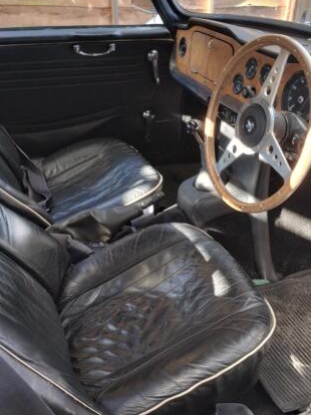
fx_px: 432
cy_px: 208
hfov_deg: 39.5
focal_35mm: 36
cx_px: 184
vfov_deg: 51.4
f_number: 1.8
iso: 269
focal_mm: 4.27
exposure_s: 1/33
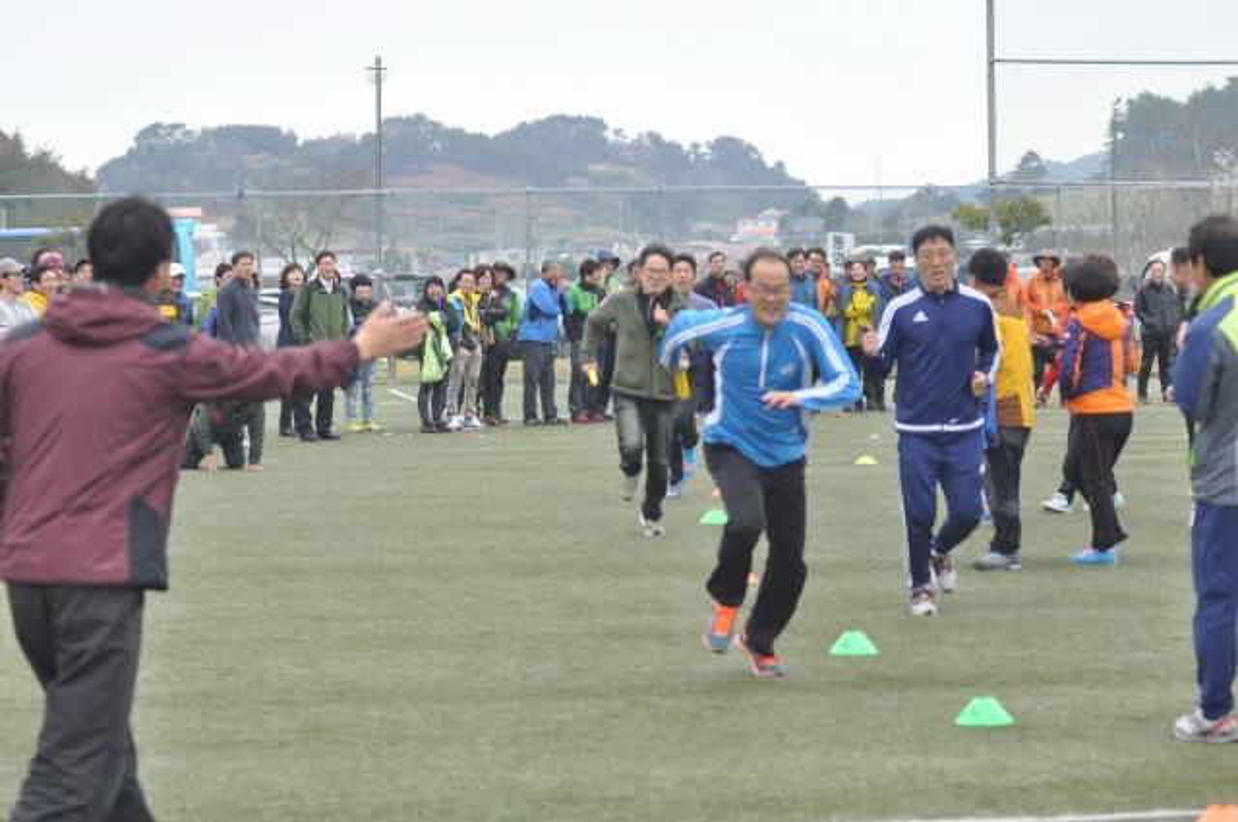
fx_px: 10303
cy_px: 411
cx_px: 619
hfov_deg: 6.9
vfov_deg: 4.6
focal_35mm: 300
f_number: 4
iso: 1000
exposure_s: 1/1250
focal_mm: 200
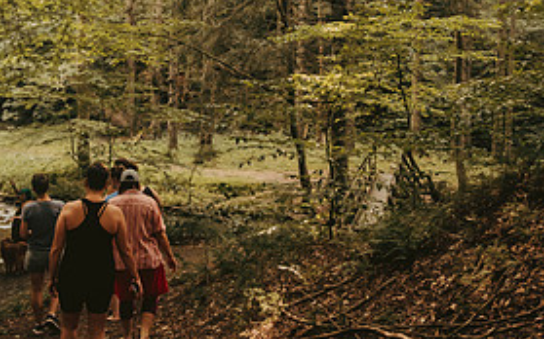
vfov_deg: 26.7
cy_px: 14
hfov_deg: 43.5
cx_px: 275
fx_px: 682
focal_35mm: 46
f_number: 2.8
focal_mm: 28
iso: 2500
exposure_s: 1/320
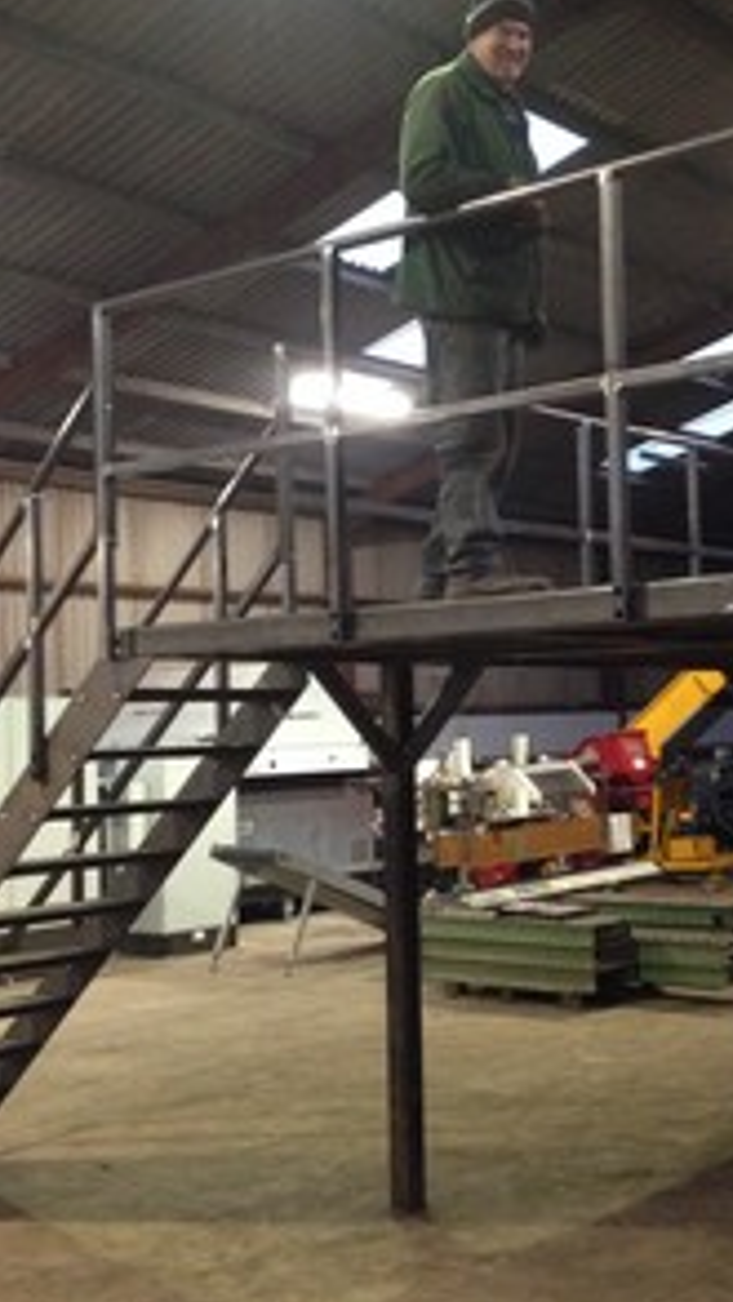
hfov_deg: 24.0
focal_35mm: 49
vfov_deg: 42.1
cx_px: 600
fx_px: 1692
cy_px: 649
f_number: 2.4
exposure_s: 1/20
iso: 320
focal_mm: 4.12
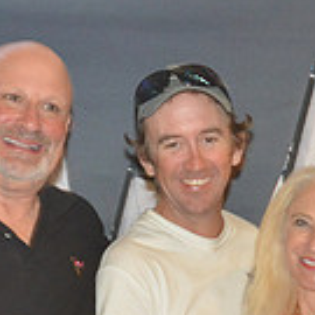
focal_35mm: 226
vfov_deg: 7.7
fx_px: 2327
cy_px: 293
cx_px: 203
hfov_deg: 7.7
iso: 3200
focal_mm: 62
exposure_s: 1/15
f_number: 9
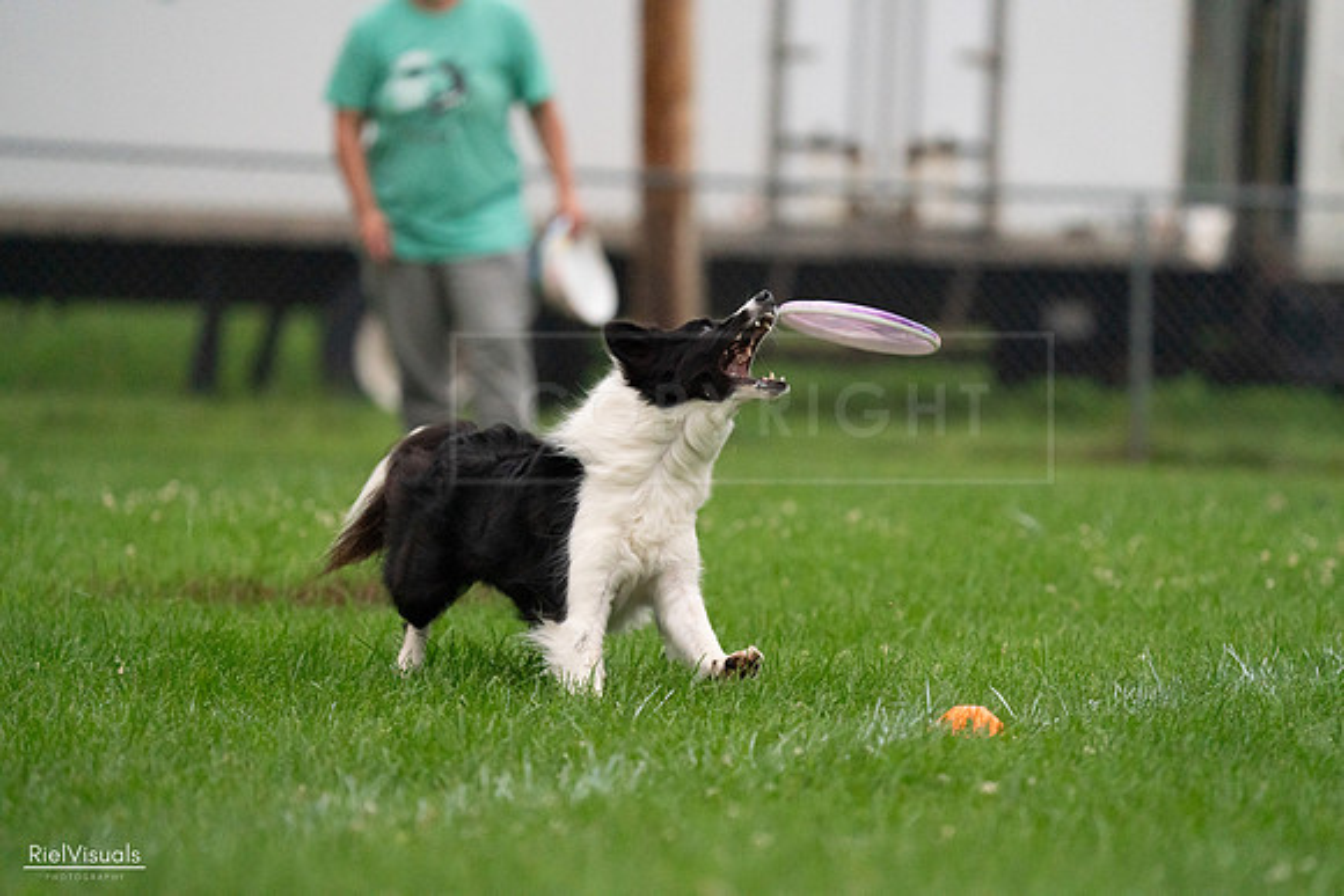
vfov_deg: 3.7
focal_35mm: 368
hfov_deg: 5.6
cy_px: 448
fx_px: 13741
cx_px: 672
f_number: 6.3
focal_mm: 368
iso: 6400
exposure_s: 1/1600
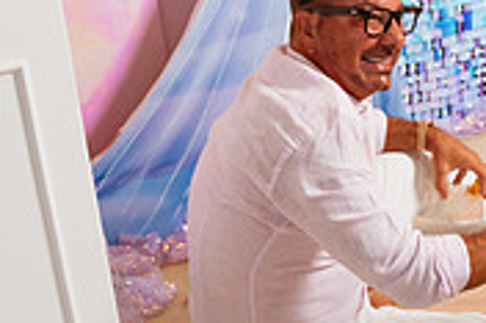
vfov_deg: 16.0
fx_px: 1146
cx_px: 505
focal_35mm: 85
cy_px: 123
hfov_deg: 22.8
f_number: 3.5
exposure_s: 1/400
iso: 800
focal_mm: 24
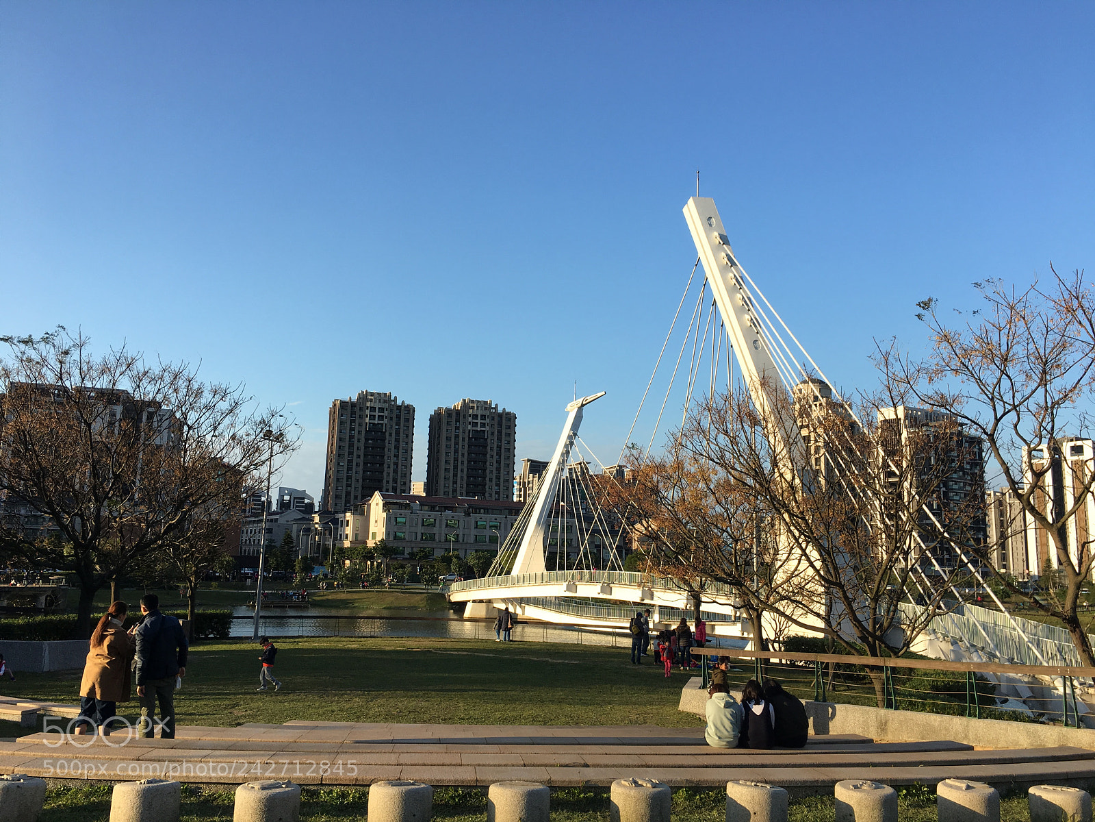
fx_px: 917
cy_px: 411
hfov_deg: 61.7
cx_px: 548
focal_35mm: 29
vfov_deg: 48.2
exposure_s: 1/874
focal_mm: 4.15
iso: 25
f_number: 2.2
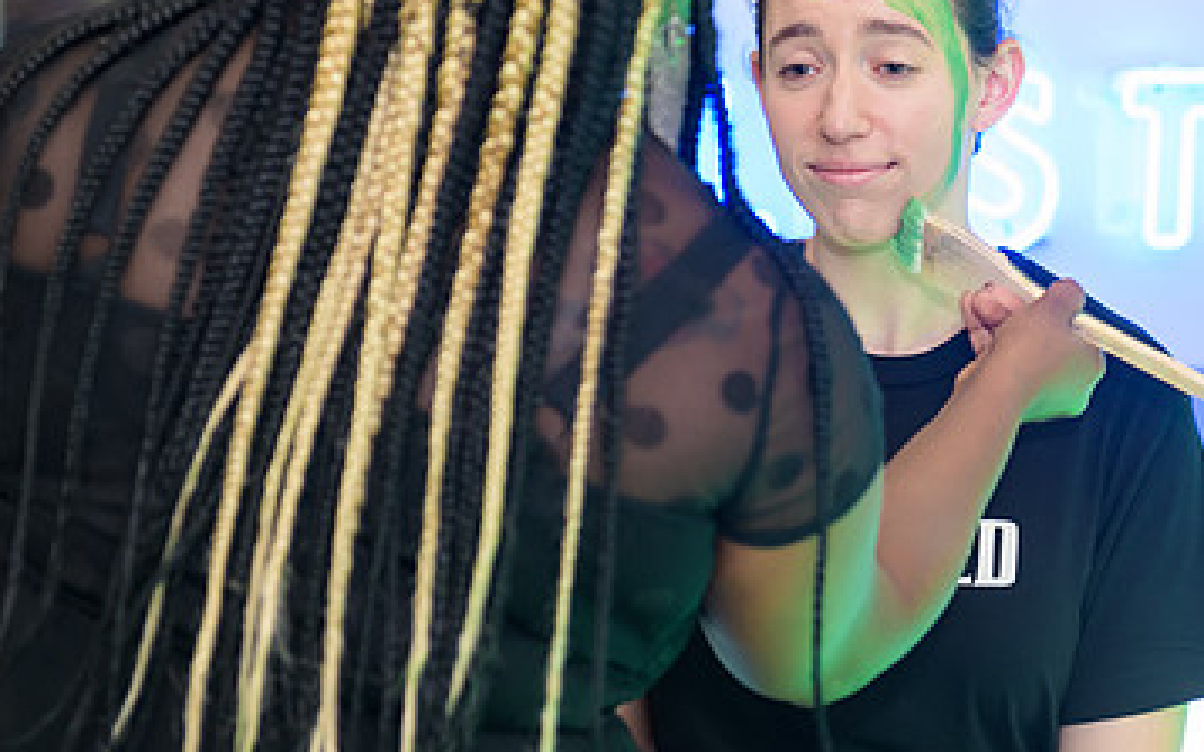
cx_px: 890
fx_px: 3806
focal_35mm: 116
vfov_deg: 11.2
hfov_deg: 17.9
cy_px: 116
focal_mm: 70
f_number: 3.2
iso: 400
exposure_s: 1/125
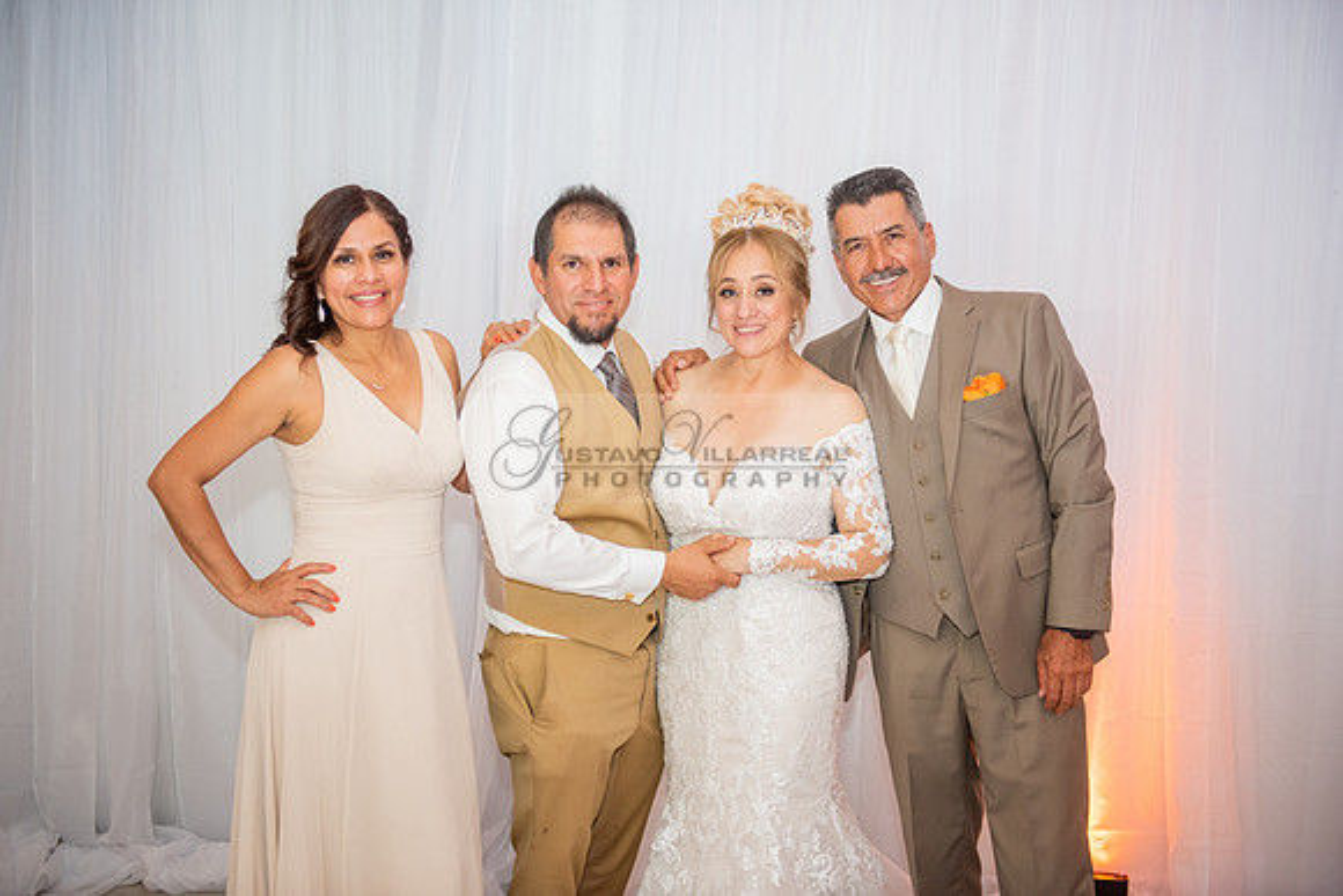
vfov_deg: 28.1
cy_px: 448
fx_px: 1791
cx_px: 672
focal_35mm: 48
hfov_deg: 41.1
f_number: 2.8
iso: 1000
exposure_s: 1/160
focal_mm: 48
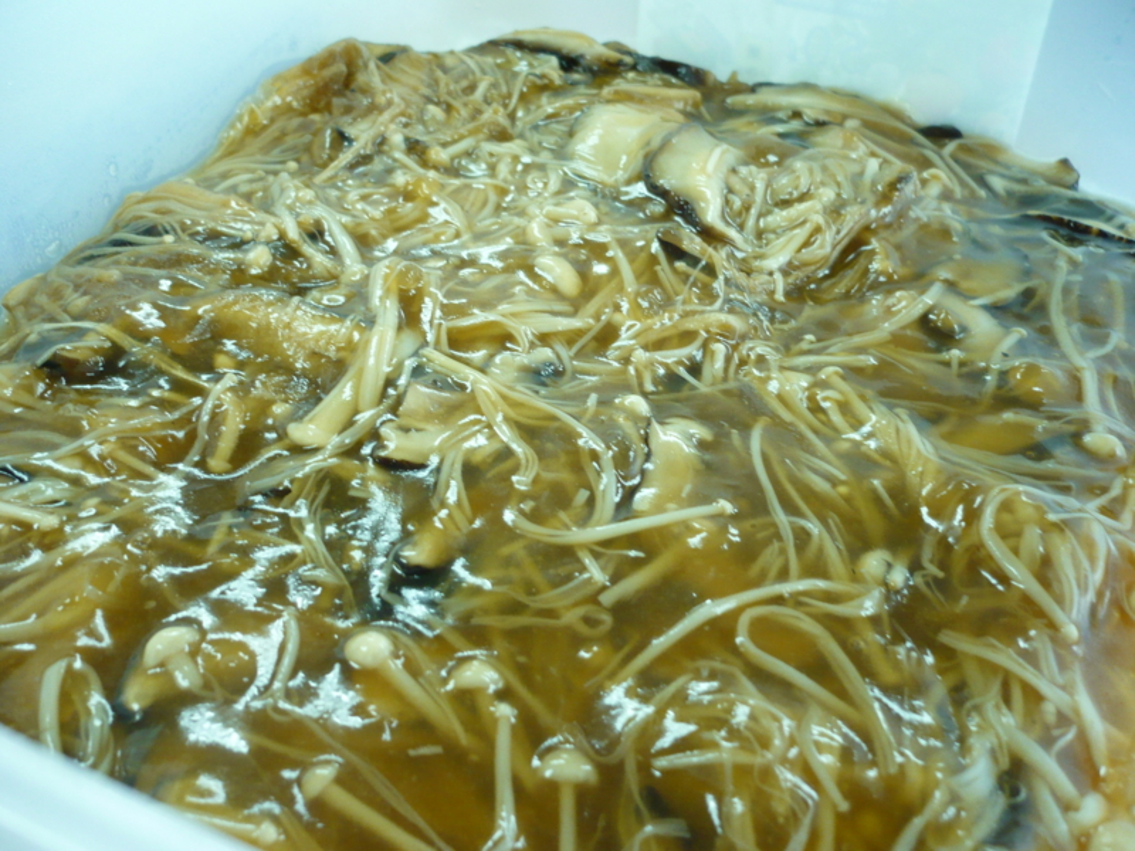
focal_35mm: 35
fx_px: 1148
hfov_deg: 52.6
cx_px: 568
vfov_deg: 40.7
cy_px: 426
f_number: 2.8
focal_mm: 5.8
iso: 200
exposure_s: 1/25
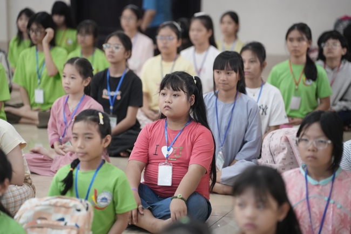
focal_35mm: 126
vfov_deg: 10.9
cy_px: 117
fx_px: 1228
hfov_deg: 16.3
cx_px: 176
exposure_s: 1/125
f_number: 2.8
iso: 4000
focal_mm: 126
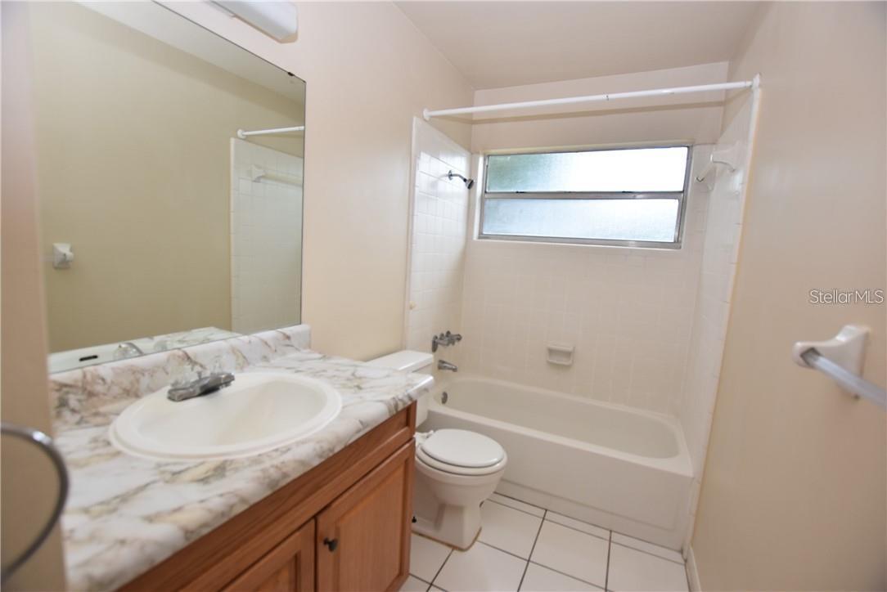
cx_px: 444
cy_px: 296
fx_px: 370
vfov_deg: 77.4
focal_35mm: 15
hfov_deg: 100.4
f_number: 4
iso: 200
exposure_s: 1/60
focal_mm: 10
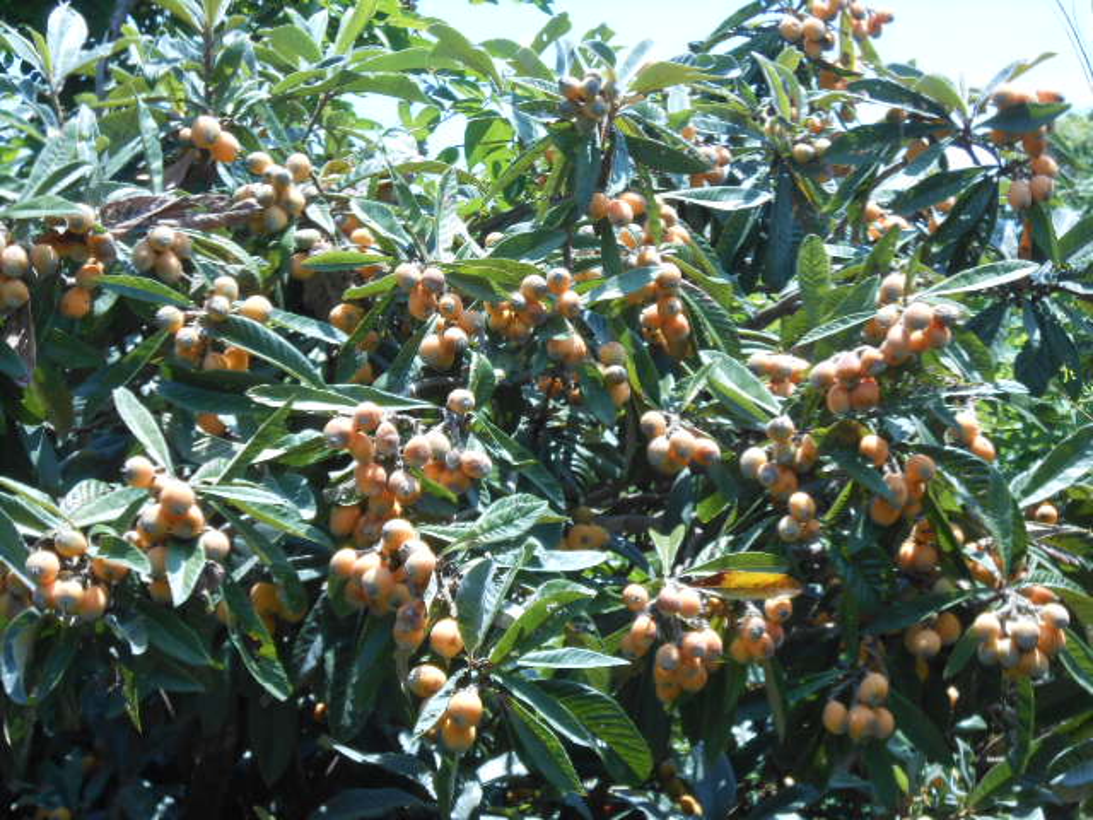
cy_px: 410
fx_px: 2936
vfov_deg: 15.9
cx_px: 546
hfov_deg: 21.1
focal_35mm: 93
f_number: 4.6
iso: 200
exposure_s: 1/500
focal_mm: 16.5
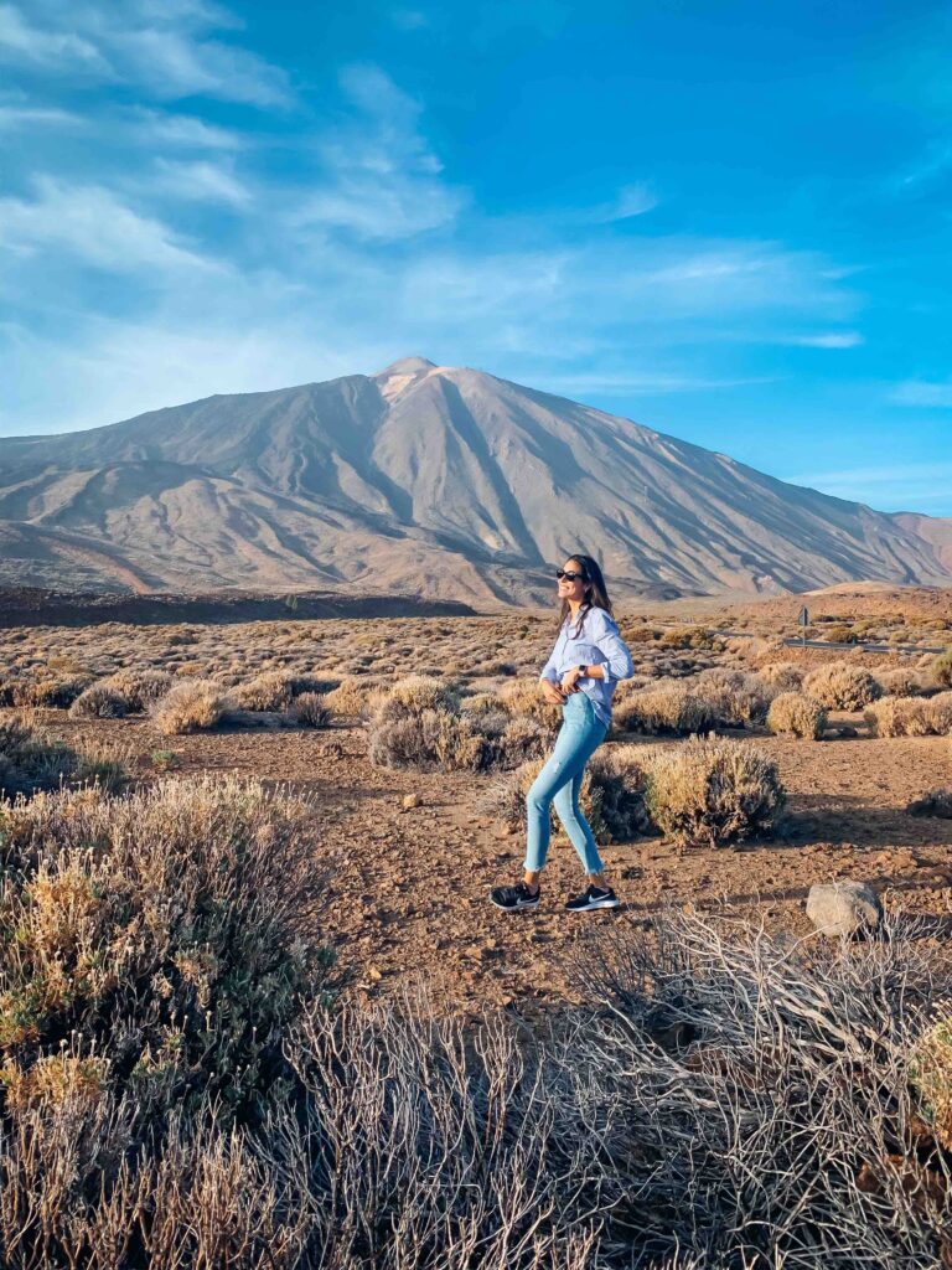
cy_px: 635
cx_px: 476
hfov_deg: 53.1
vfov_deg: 67.3
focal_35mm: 26
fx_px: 953
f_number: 1.8
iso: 25
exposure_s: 1/850
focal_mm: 4.25
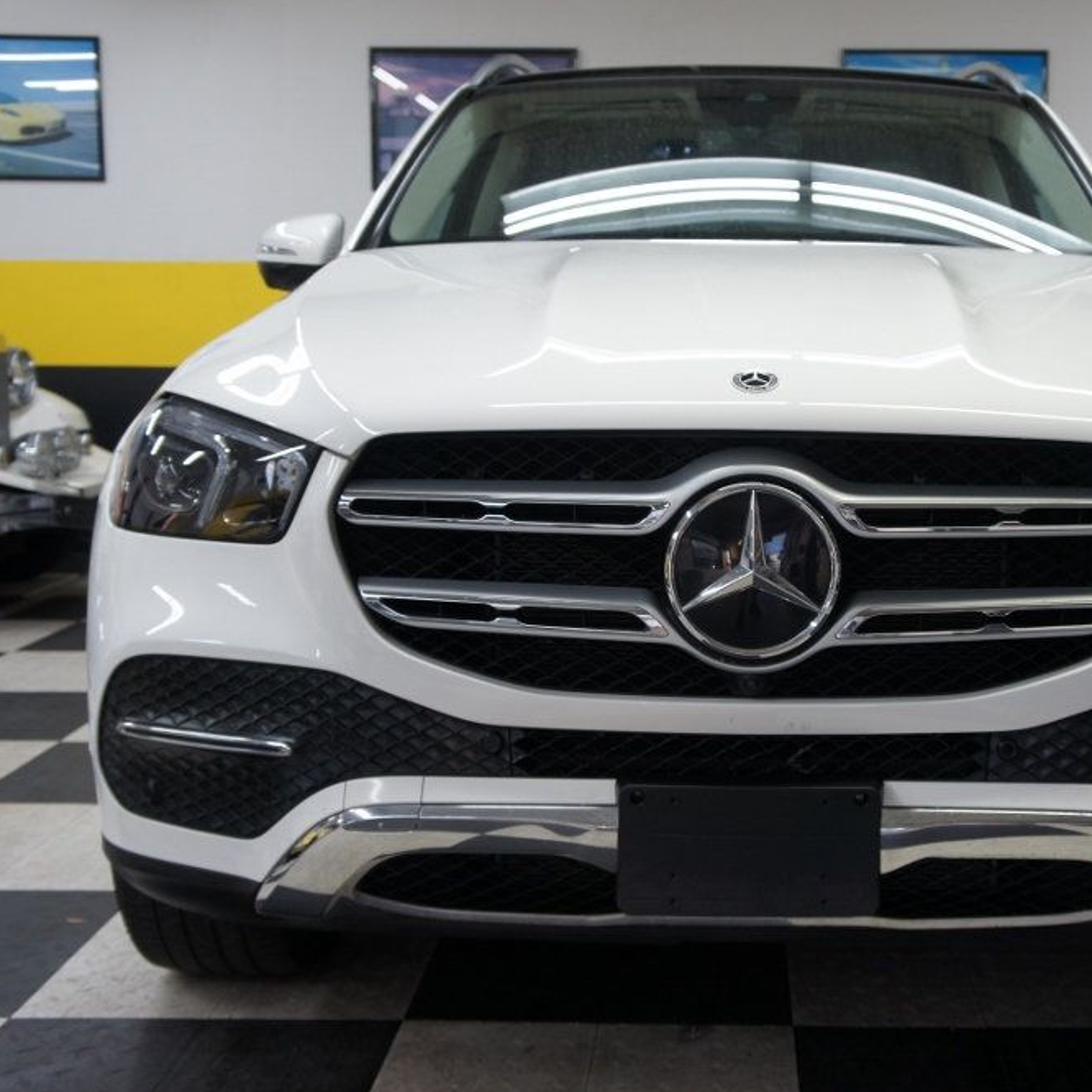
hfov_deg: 35.7
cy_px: 539
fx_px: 1677
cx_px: 738
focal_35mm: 47
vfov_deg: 36.1
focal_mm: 24
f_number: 4
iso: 250
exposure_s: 1/40
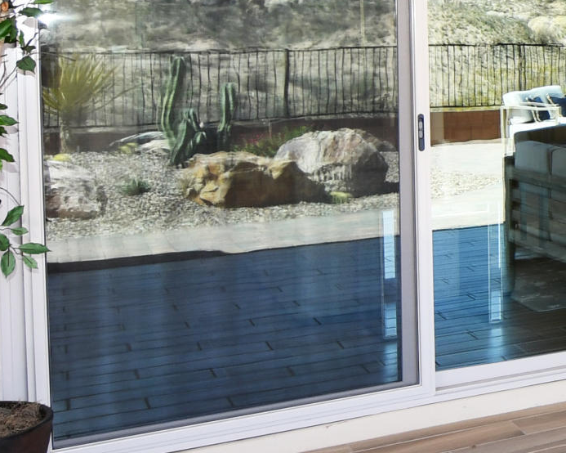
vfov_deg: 22.8
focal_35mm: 65
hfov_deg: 20.5
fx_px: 1089
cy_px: 34
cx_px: 1020
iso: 200
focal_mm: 11
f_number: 5.6
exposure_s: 1/125
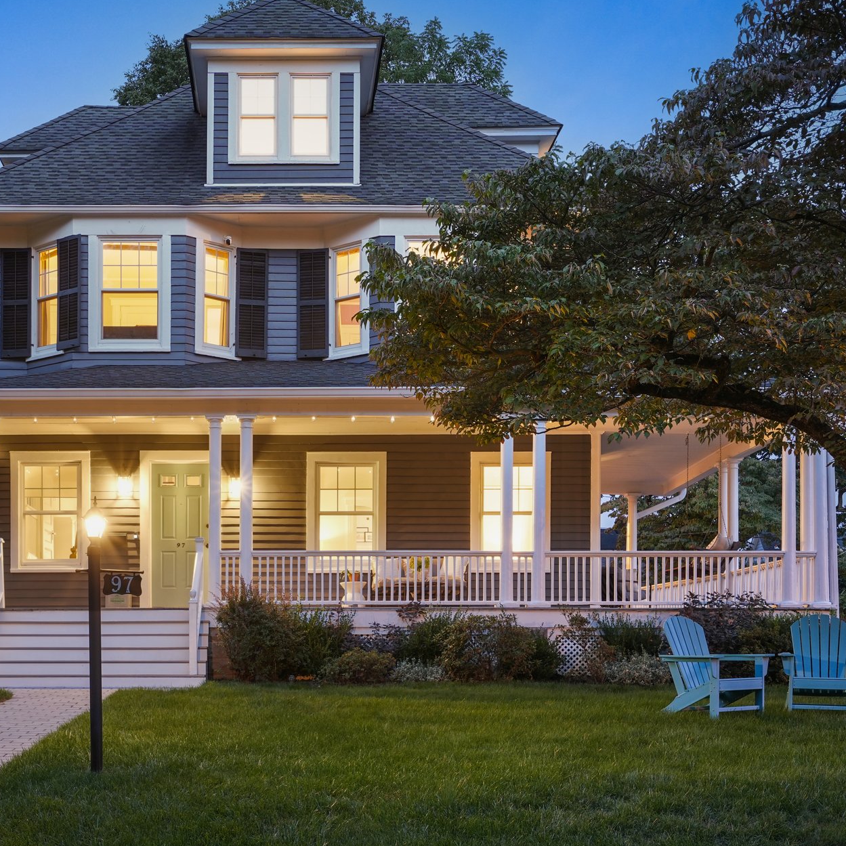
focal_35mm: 46
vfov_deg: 36.8
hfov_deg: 36.3
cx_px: 266
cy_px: 416
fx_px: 1272
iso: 400
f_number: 8
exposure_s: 6
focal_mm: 33
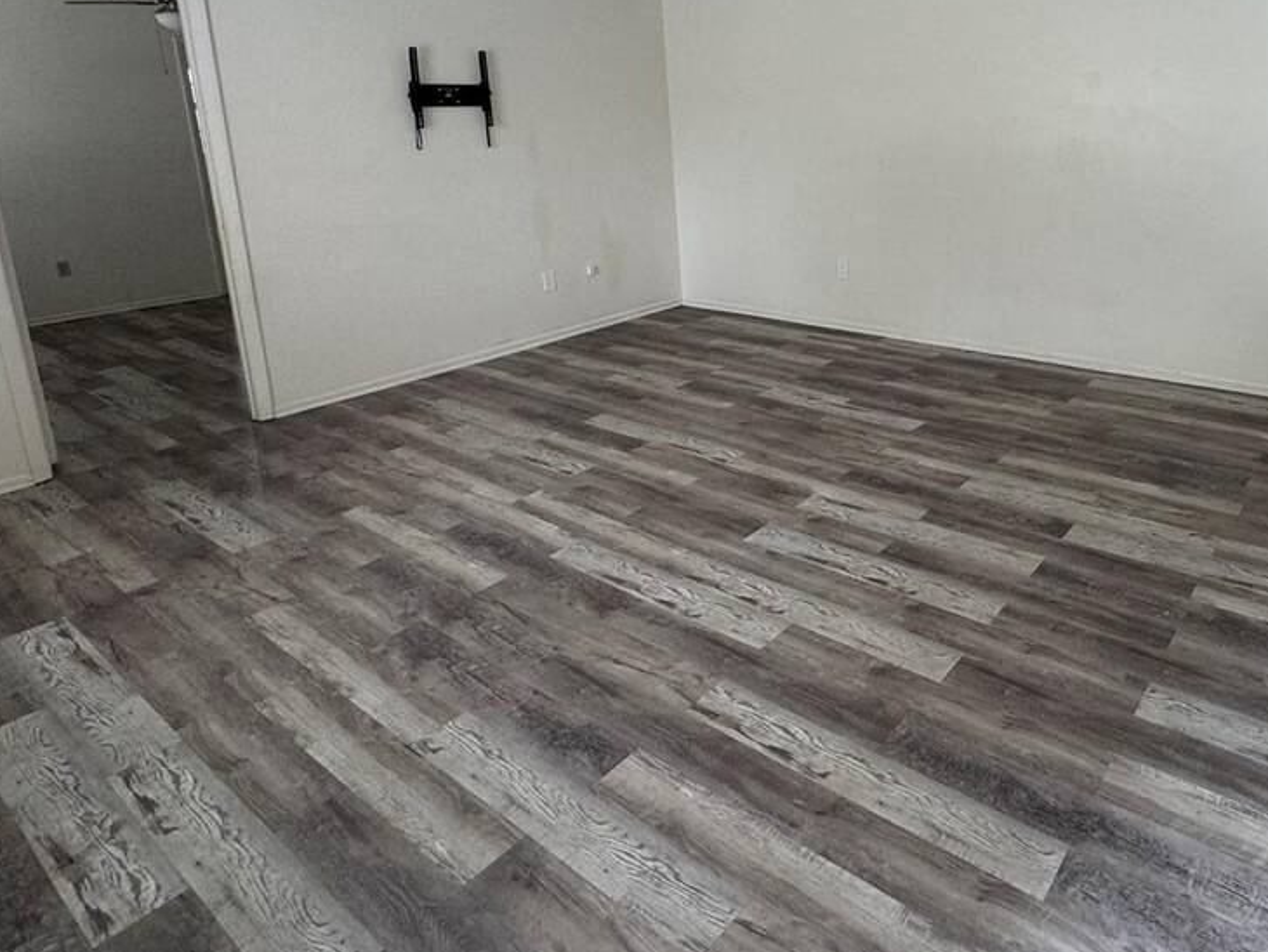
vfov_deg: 57.1
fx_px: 843
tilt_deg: -13.7
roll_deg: +1.2
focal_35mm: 23
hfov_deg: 71.3
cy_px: 287
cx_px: 863
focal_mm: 2.22
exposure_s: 1/99
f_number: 2.2
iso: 100
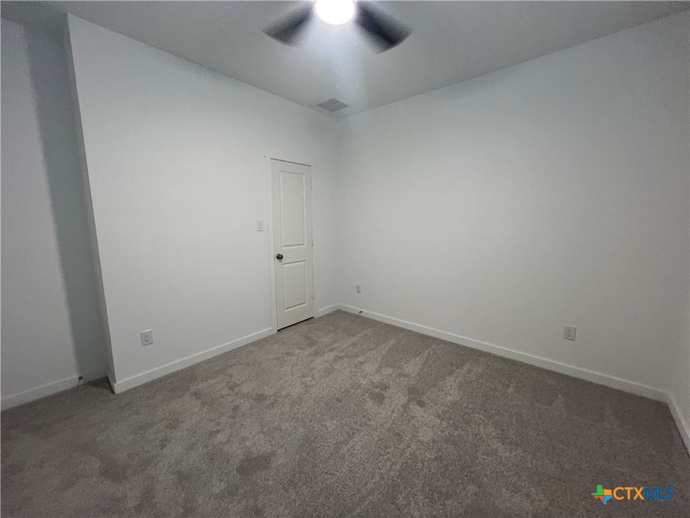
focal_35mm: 13
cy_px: 259
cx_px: 345
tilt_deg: -7.4
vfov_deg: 89.9
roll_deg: +0.6
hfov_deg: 106.2
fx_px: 259
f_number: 1.8
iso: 200
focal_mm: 1.57
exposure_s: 1/63
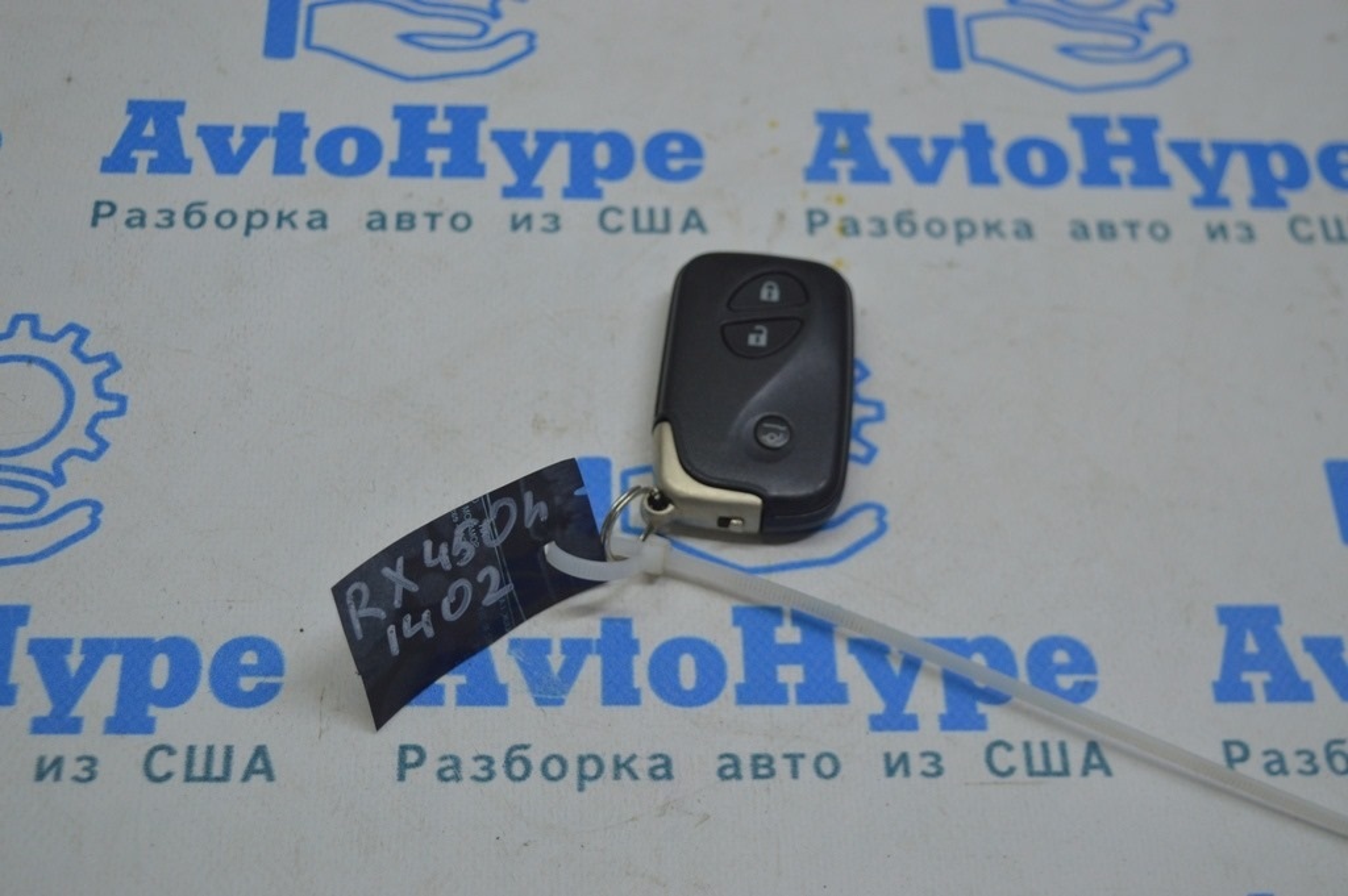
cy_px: 448
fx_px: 2020
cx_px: 674
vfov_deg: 25.0
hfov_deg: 36.9
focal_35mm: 54
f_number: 4.8
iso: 400
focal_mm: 36
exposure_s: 1/100
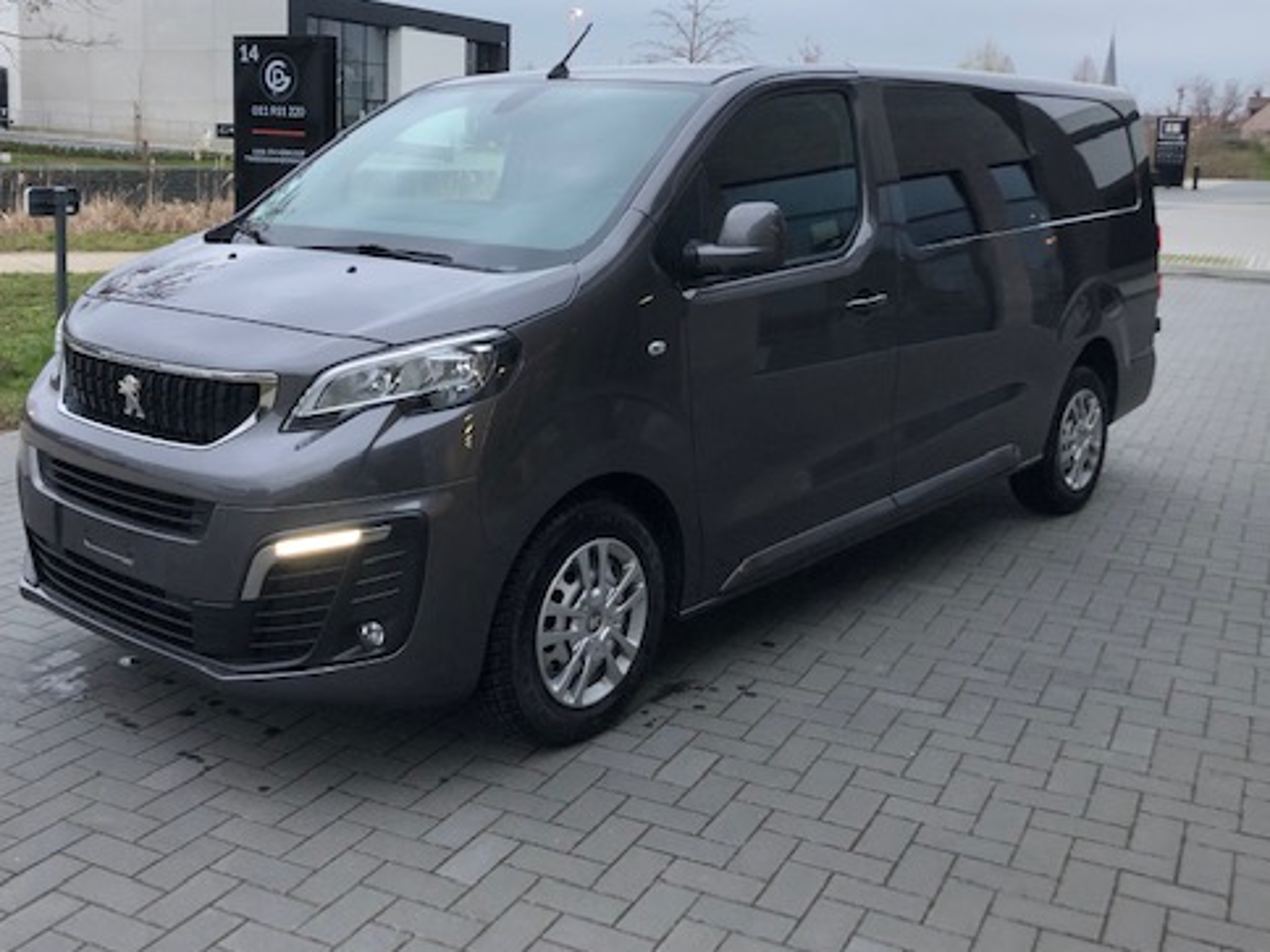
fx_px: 1357
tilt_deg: -9.6
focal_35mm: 37
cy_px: 349
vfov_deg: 38.4
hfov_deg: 50.0
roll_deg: -1.7
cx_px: 564
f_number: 1.8
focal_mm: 3.99
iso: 40
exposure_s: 1/33
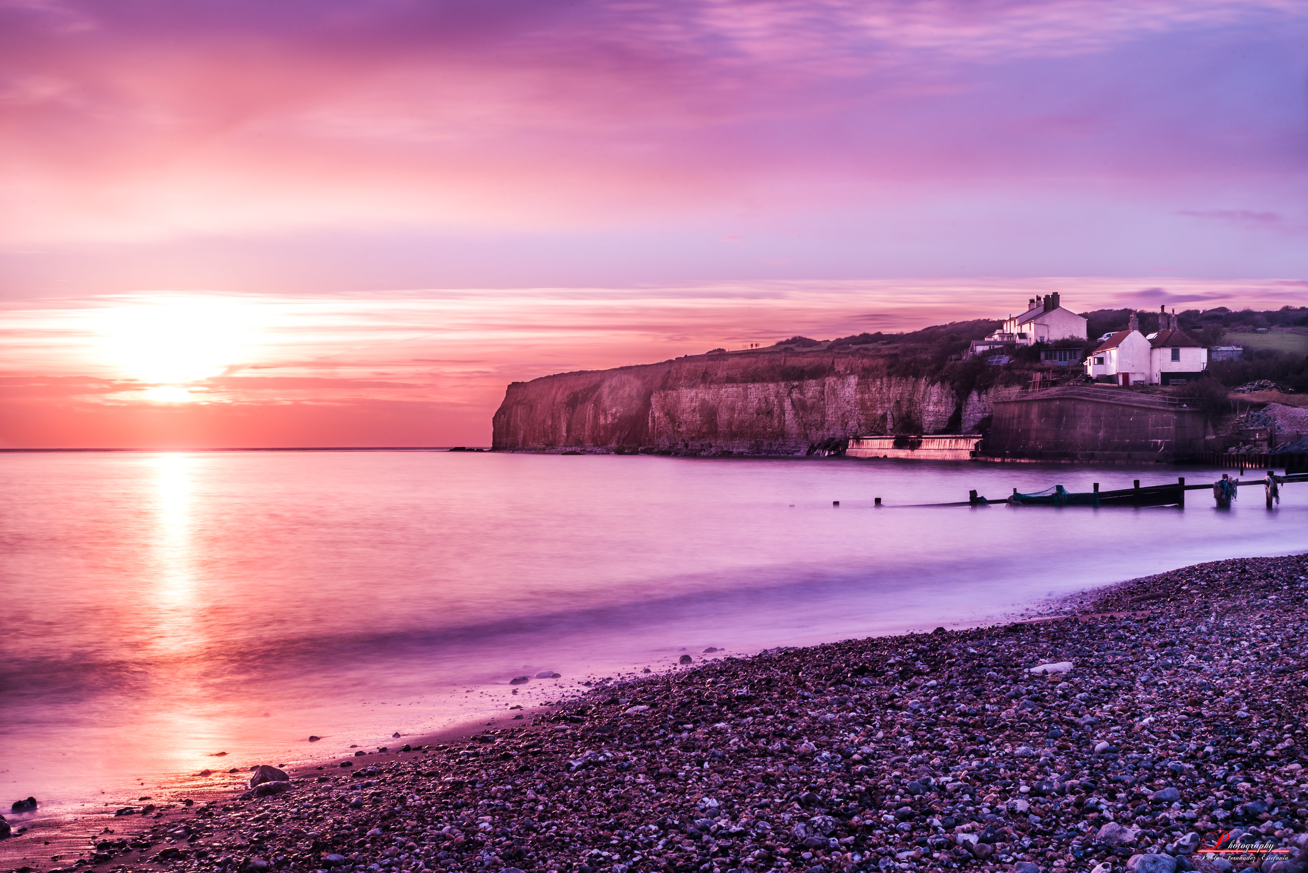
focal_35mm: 44
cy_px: 436
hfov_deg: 44.5
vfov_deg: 30.5
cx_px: 654
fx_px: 1599
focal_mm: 44
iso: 50
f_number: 22
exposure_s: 10
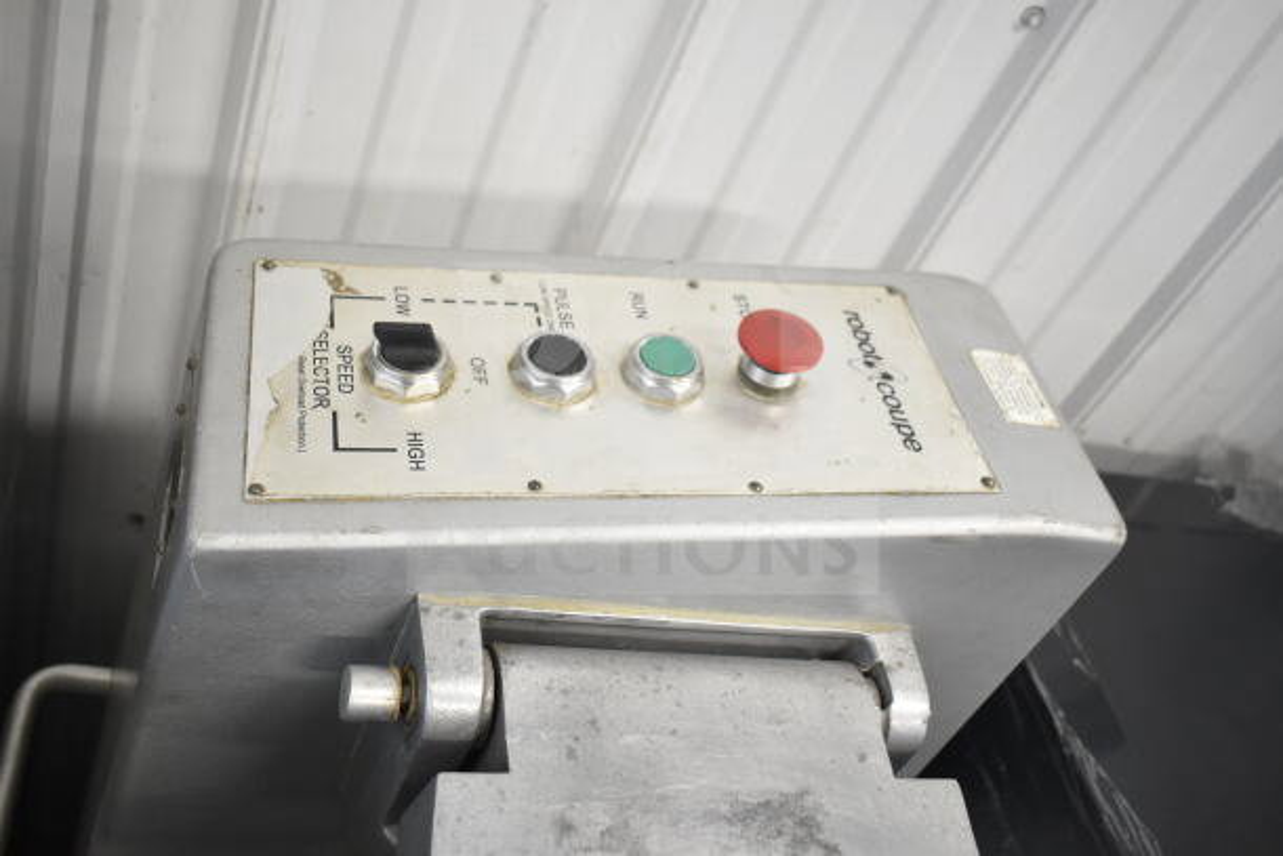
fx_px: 1230
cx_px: 642
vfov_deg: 38.4
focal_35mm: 34
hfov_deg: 55.1
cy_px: 428
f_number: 3.8
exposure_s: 1/50
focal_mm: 23
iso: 1600
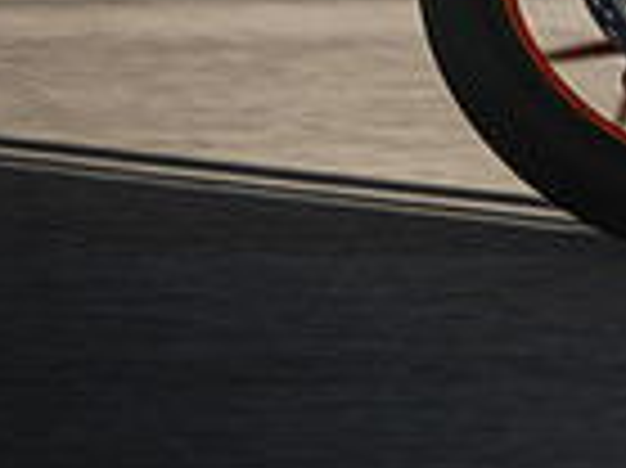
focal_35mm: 1688
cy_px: -353
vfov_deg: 0.9
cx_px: 1175
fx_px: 30500
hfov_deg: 1.2
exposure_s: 1/1250
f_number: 3.2
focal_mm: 280
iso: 160
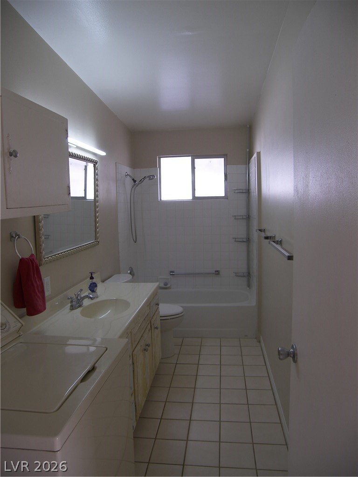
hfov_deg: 56.8
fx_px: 331
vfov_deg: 71.6
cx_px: 179
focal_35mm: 24
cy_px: 238
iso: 64
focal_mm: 5
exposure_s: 1/30
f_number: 2.8
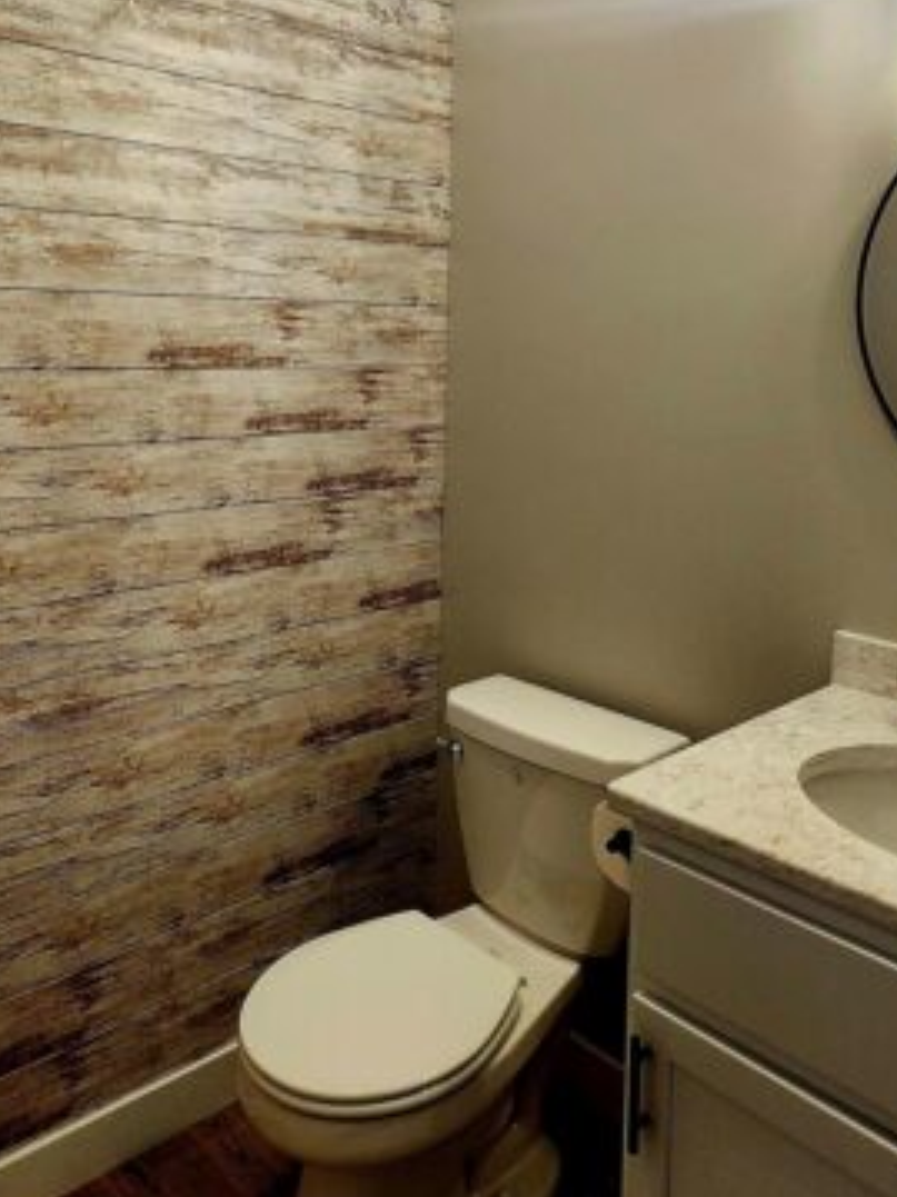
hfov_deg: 48.1
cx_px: 397
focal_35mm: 29
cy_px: 403
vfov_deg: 60.3
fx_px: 1003
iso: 200
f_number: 2.2
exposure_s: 1/60.2
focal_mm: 1.74
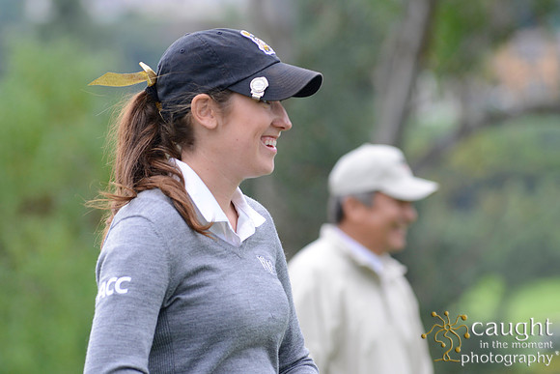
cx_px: 280
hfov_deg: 10.3
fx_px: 3112
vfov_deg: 6.9
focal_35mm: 200
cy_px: 187
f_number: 5.6
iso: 250
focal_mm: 200
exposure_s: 1/250
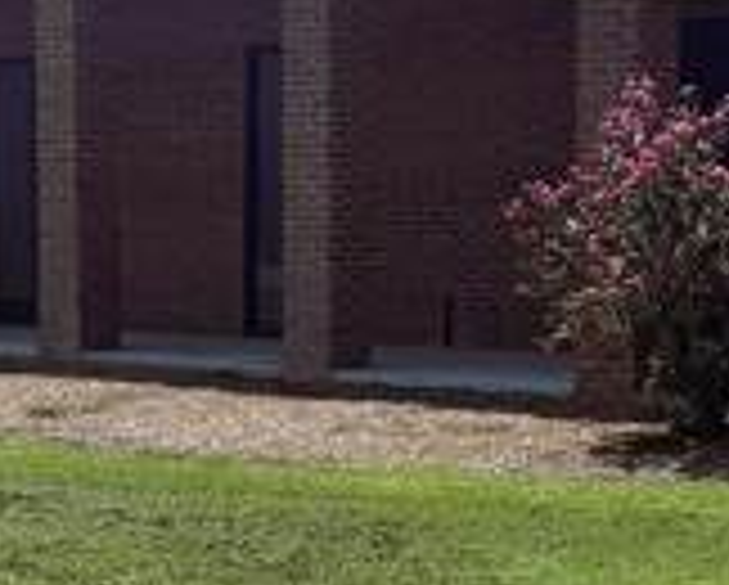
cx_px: 243
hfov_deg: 17.2
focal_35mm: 111
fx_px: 2398
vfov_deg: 13.9
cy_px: 346
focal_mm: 6.76
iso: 80
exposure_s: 1/7937
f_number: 1.78
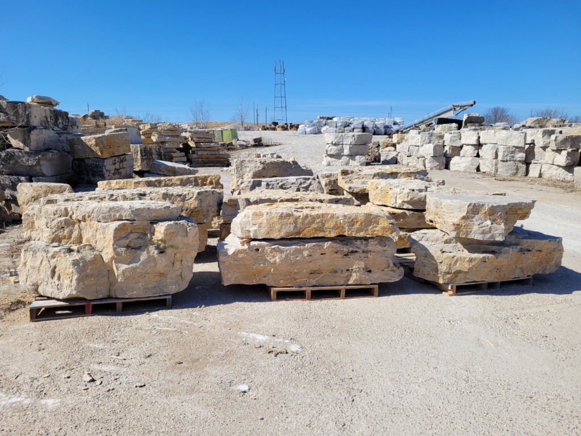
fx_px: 436
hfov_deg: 67.3
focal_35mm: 26
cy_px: 218
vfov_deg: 53.1
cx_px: 290
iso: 40
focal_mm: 5.4
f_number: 1.8
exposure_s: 1/3427
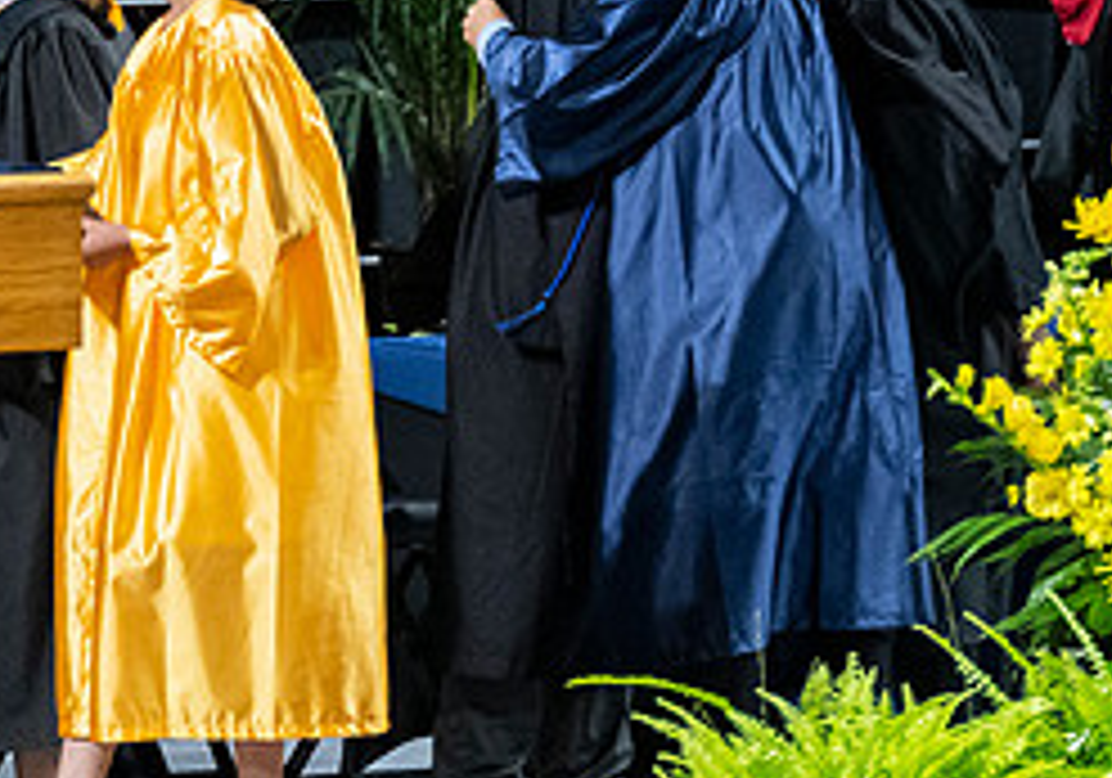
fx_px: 25571
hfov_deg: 2.5
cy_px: 418
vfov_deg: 1.7
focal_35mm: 815
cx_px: 738
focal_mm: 200
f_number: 4
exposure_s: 1/200
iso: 2000
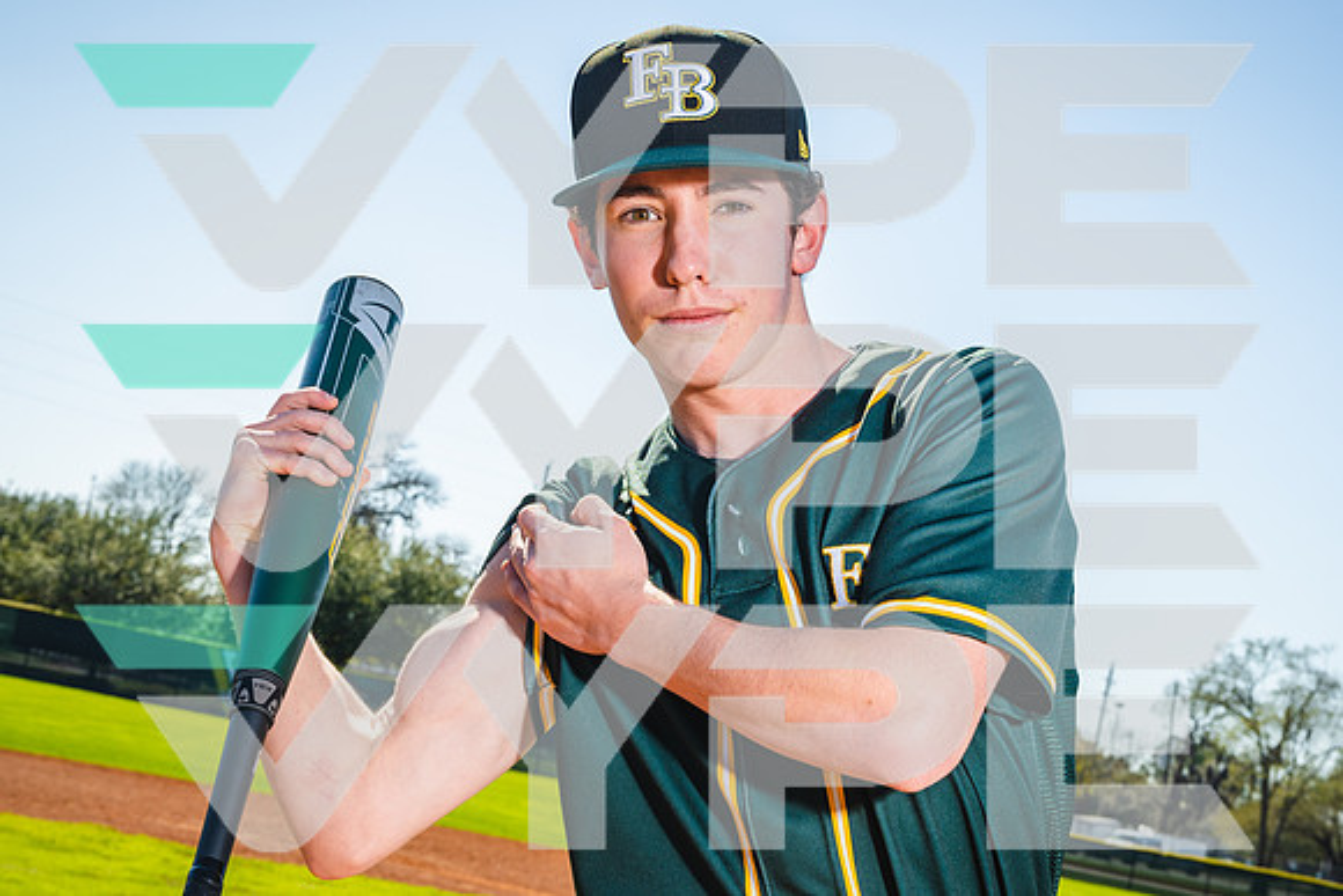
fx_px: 2330
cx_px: 683
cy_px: 664
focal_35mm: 62
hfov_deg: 32.2
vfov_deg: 21.6
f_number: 9
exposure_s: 1/125
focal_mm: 40
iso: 100
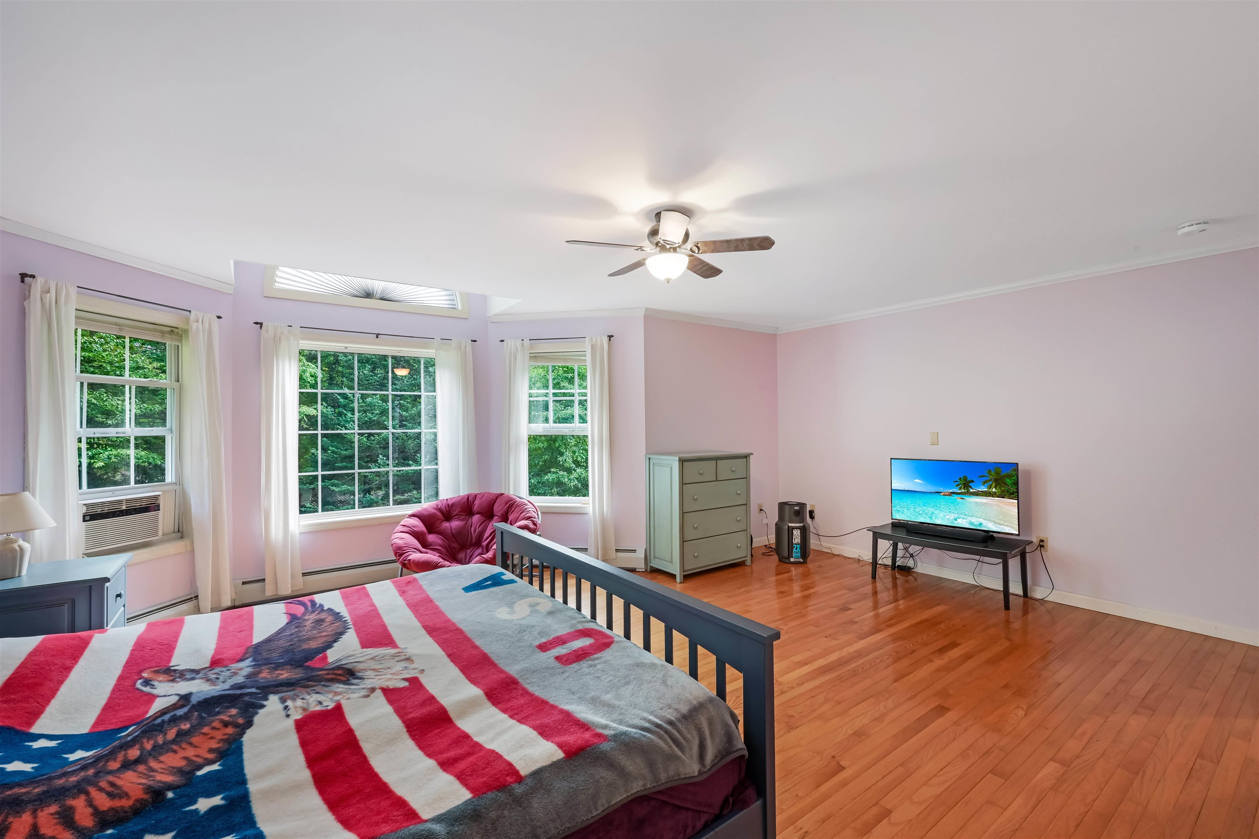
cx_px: 630
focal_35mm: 14
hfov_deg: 104.3
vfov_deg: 81.2
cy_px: 420
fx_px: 489
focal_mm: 14
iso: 1000
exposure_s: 1/3
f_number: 14
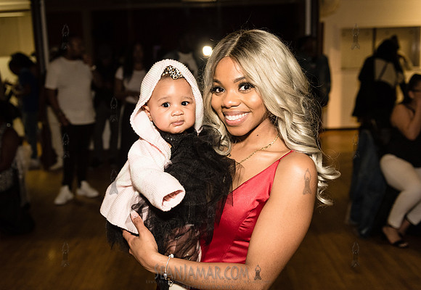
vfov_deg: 35.7
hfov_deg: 50.0
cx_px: 196
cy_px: 140
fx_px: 451
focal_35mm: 38
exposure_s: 1/320
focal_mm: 36
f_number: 3.5
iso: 2000
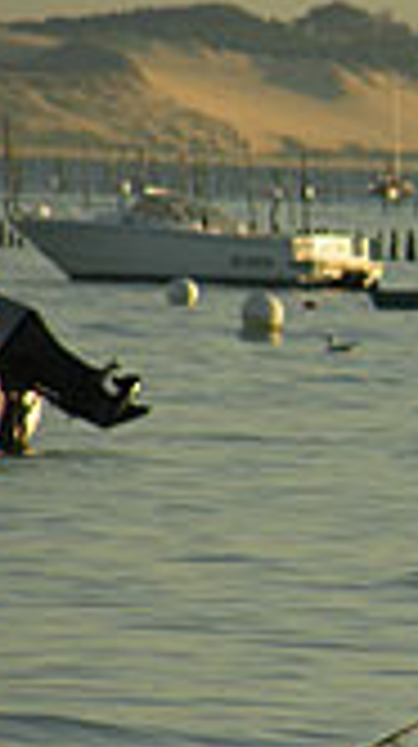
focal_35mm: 1439
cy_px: 495
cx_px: 840
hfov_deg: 0.8
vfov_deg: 1.5
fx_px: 28441
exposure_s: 1/371
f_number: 5.6
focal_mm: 84.2
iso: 64
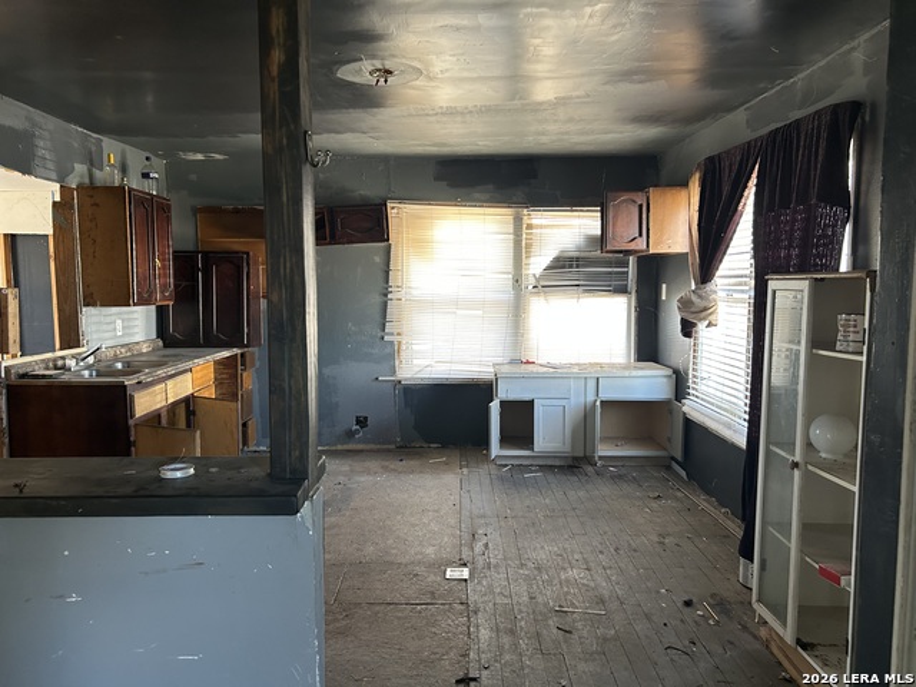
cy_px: 344
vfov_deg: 53.1
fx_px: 688
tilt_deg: -4.4
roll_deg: +0.5
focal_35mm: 26
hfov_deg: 67.3
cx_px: 458
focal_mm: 5.7
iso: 160
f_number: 1.5
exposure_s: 1/60
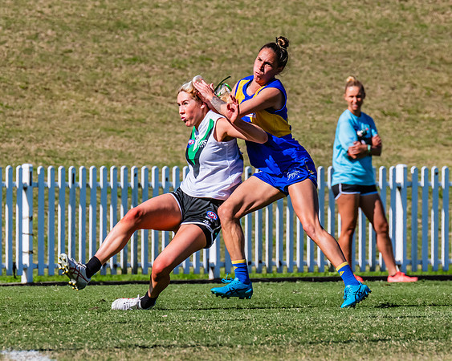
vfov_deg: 2.0
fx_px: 10585
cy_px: 176
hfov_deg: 2.4
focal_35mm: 792
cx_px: 298
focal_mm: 420
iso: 640
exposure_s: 1/1250
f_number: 11
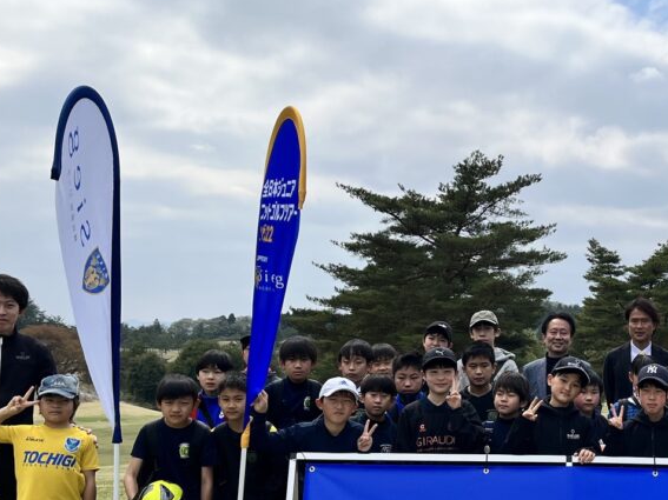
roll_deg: -1.6
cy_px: 316
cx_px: 576
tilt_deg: +1.9
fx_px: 1061
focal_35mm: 55
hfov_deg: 33.4
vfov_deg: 26.5
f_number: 1.6
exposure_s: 1/6897
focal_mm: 5.1
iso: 50
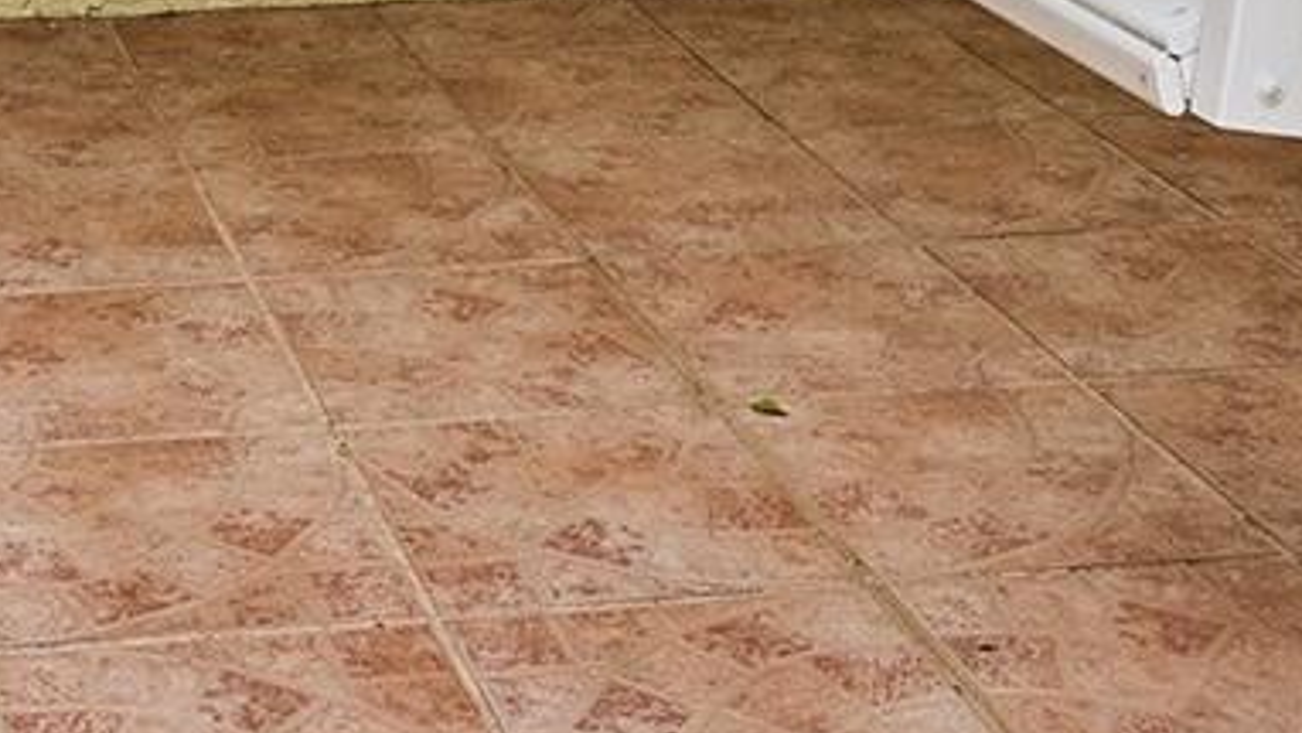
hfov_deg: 25.2
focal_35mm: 81
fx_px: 2804
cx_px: 82
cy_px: -961
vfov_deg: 12.2
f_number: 10
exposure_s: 1/250
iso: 400
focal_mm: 18.5
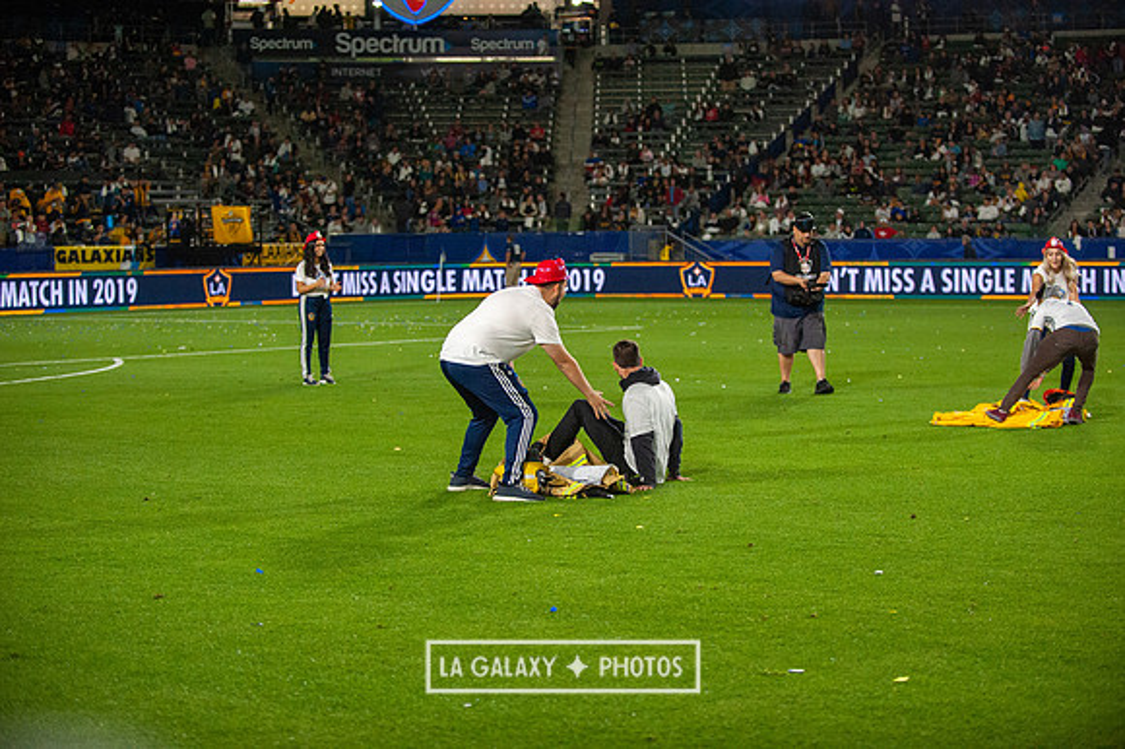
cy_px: 374
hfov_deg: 26.0
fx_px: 2436
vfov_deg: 17.5
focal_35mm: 78
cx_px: 562
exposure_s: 1/2500
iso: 3200
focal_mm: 78
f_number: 2.8
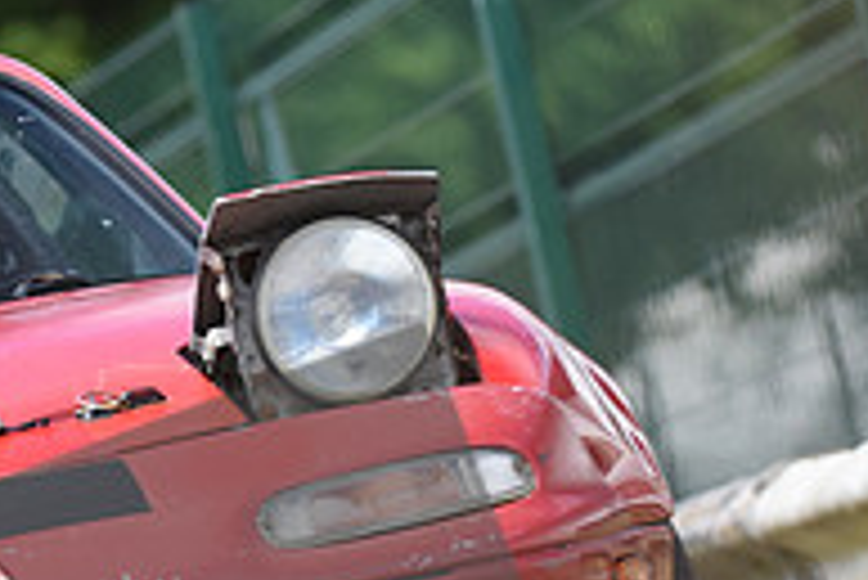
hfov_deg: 3.4
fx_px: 14477
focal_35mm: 600
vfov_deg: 2.3
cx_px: -324
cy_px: 857
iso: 1600
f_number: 5.6
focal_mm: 200
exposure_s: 1/1000
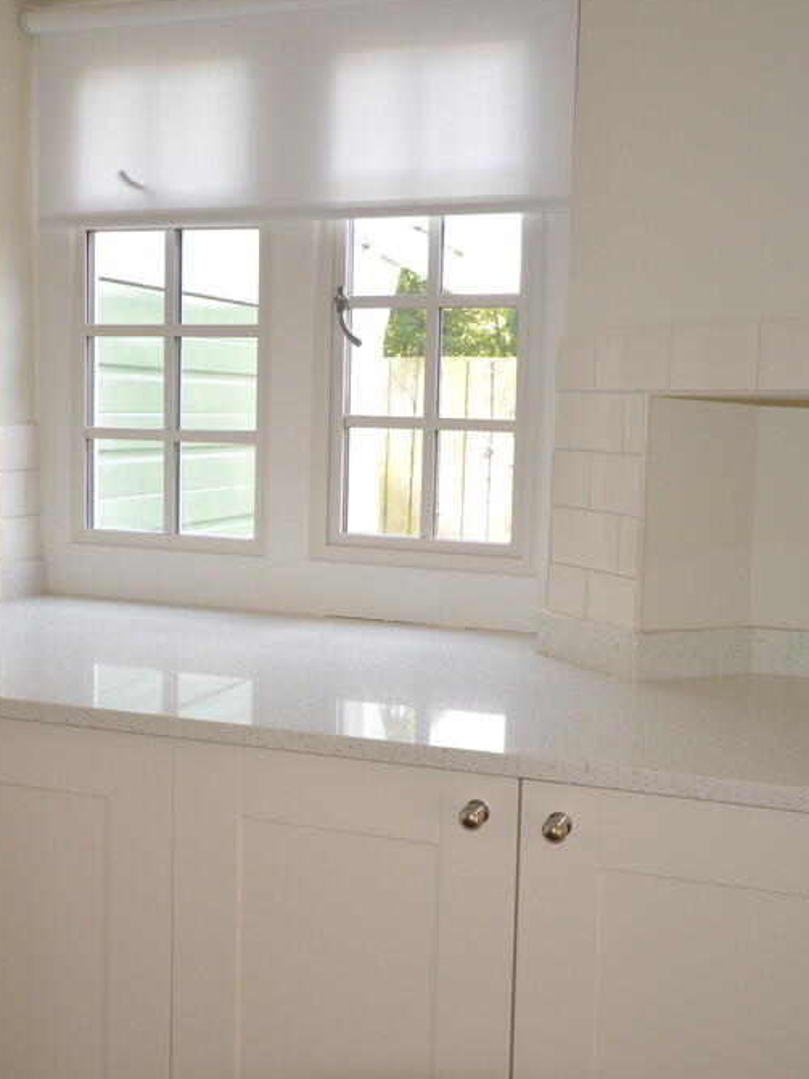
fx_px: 1372
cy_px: 536
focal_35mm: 44
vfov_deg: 43.0
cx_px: 375
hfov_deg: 32.9
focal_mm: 20
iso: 900
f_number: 5.6
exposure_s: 1/60
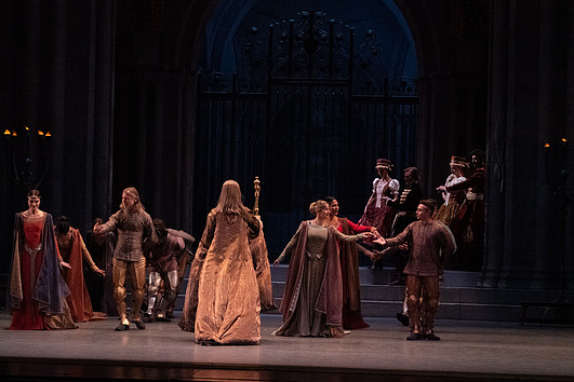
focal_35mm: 130
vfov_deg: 10.5
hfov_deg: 15.8
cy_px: 198
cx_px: 262
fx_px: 2073
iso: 20000
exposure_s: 1/320
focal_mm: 119
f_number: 10
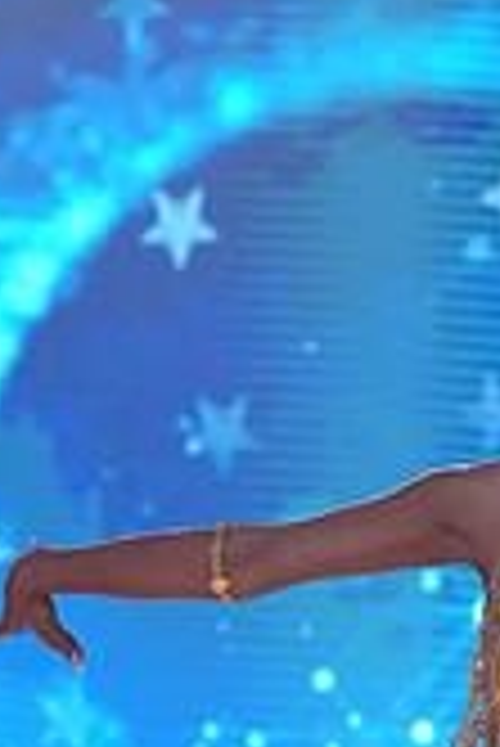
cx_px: 511
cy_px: 999
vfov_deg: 6.6
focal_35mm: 307
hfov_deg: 4.5
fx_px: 6382
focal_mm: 88
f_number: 5.6
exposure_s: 1/400
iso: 1250
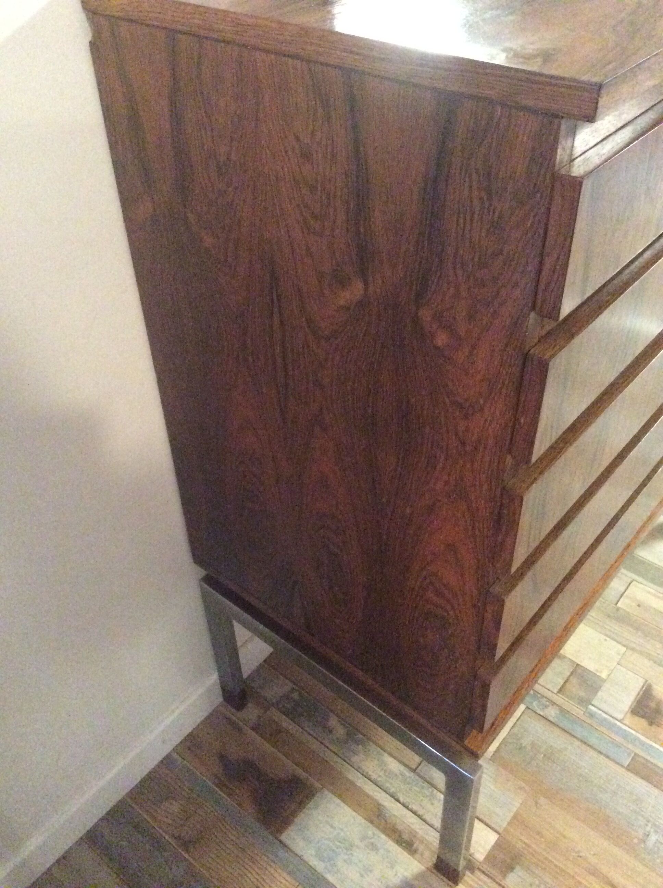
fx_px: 819
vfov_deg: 56.9
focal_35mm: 32
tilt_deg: -40.5
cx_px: 332
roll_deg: +1.6
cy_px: 444
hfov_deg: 44.1
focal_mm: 3.3
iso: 800
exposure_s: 1/17
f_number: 2.4
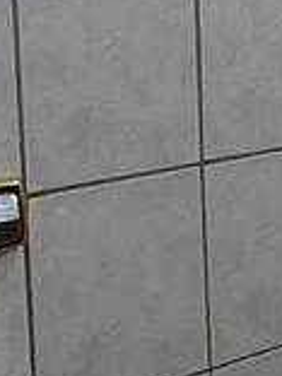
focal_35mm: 90
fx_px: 978
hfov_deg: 10.7
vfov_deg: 21.0
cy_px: -2
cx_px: 865
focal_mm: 1.74
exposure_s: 1/60
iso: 320
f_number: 2.2
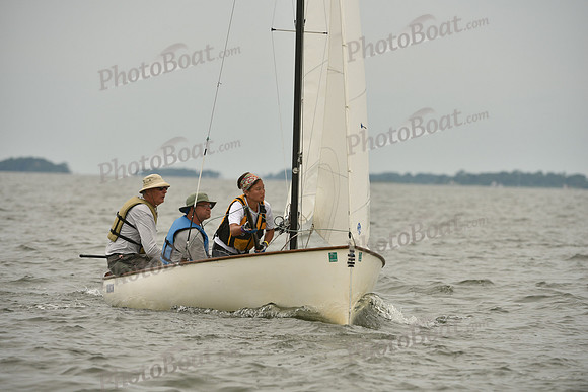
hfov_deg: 6.6
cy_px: 196
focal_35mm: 310
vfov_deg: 4.4
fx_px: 5064
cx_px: 294
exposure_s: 1/1250
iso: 320
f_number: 7.1
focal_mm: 310
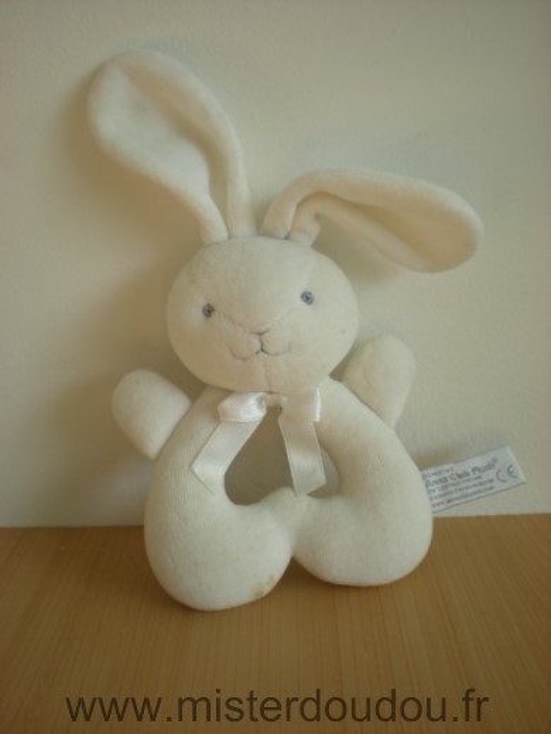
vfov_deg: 49.0
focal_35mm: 38
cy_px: 367
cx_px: 276
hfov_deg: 37.7
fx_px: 806
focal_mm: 6.3
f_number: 3.1
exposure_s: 1/143
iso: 64
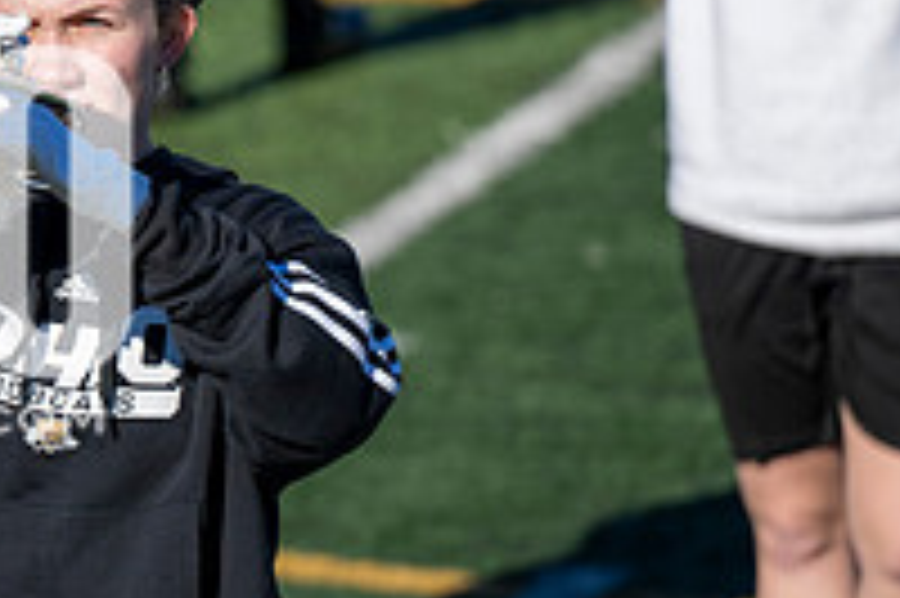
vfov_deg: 2.4
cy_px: 259
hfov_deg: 3.5
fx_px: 14513
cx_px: -207
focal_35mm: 581
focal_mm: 200
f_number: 4
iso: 160
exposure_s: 1/2000
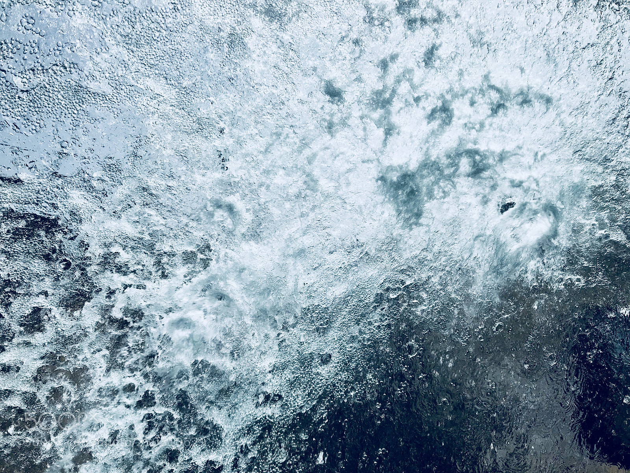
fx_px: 510
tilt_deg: +1.8
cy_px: 236
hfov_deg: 63.4
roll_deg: +4.7
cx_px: 315
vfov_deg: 49.7
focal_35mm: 28
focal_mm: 3.99
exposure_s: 1/7407
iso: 25
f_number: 1.8
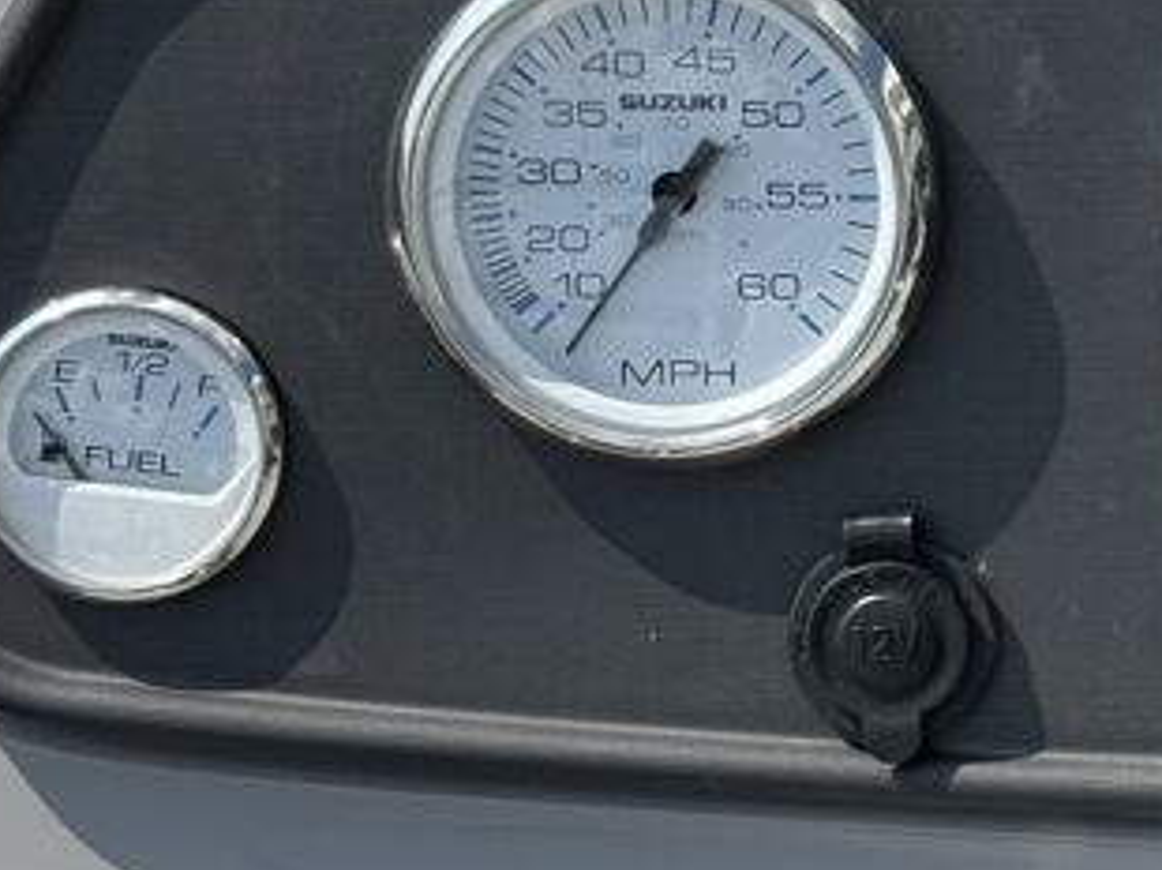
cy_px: 341
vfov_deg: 8.3
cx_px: 1764
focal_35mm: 179
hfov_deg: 10.6
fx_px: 6004
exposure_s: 1/2933
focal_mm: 5.96
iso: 40
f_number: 1.6
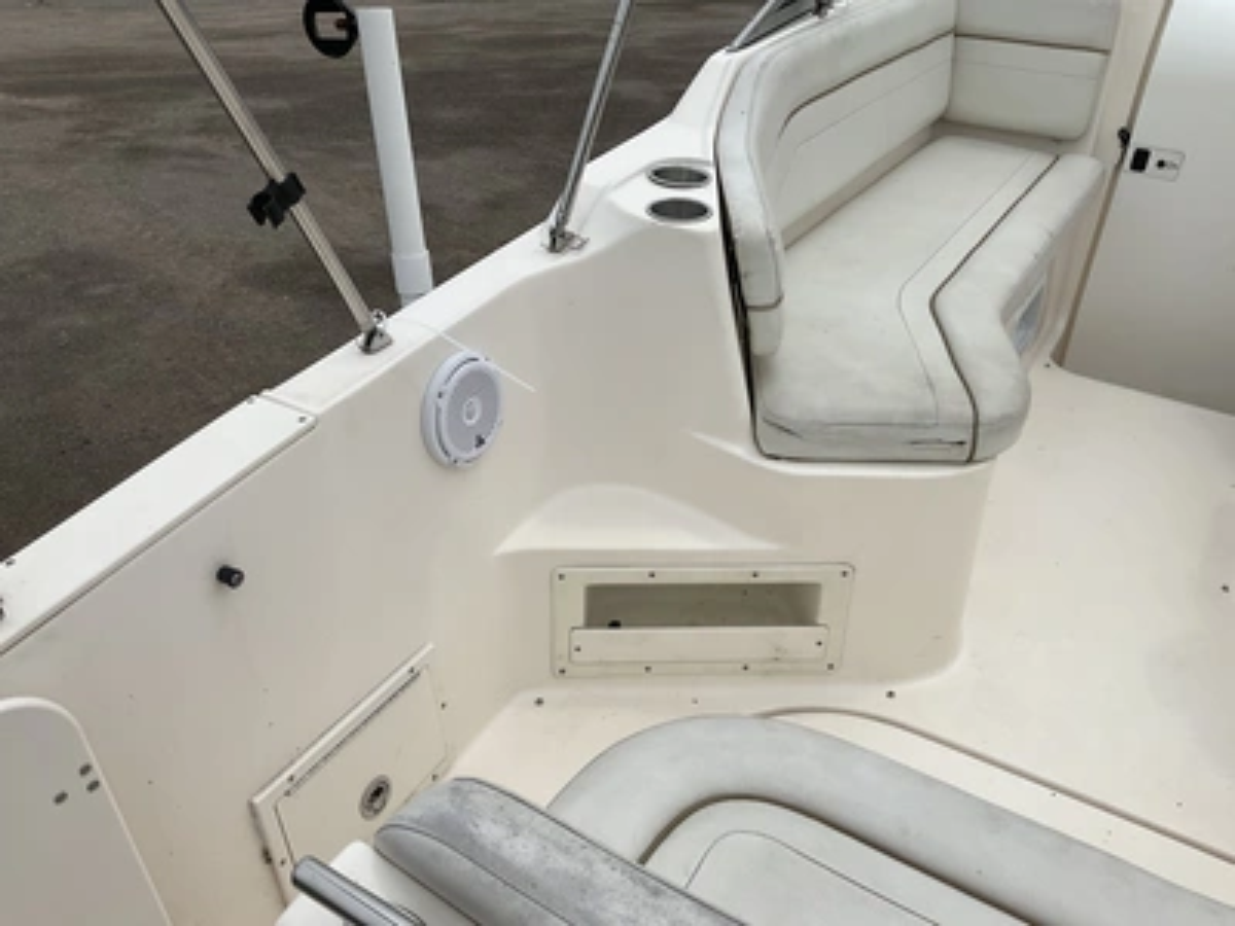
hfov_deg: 61.7
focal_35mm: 29
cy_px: 463
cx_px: 618
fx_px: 1035
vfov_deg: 48.2
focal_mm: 3
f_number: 1.8
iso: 25
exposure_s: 1/4065
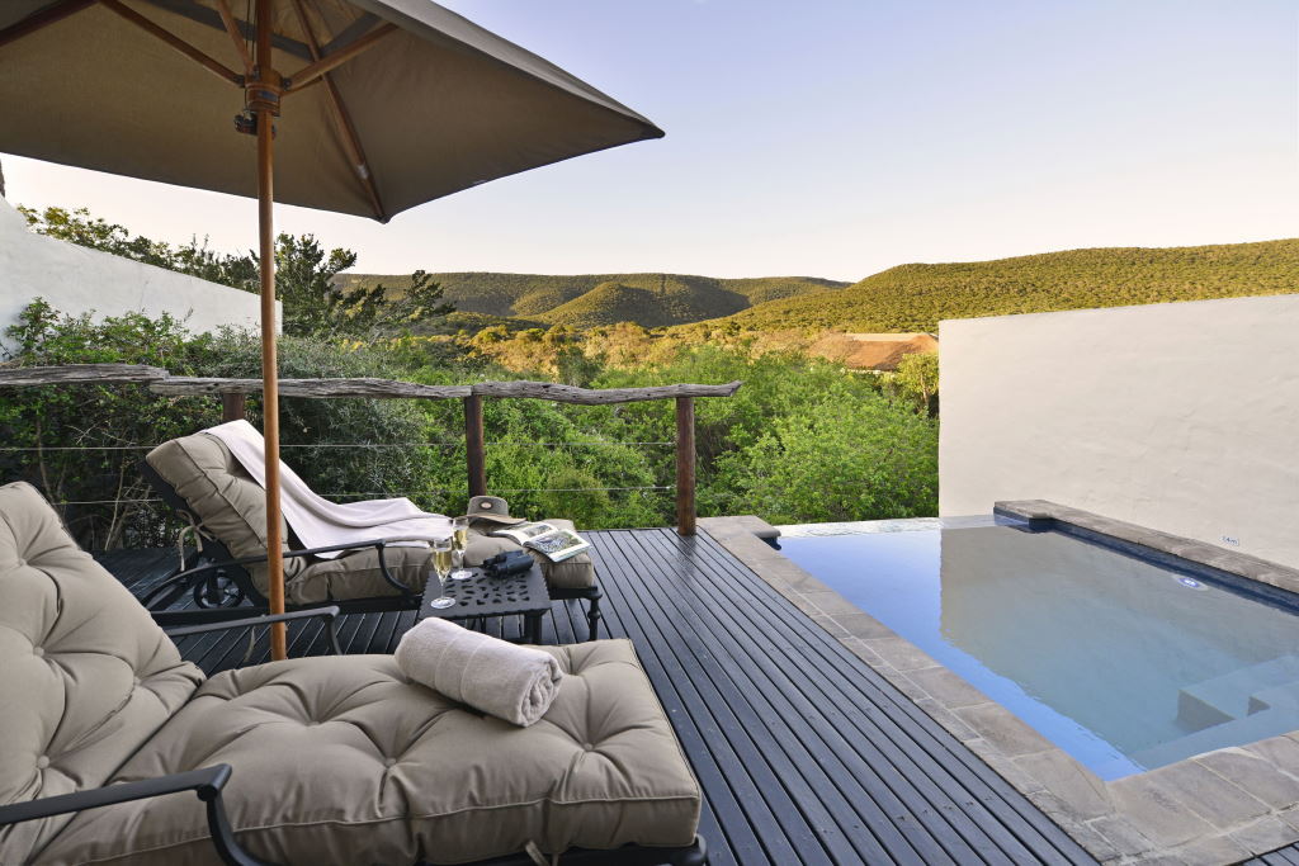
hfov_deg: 104.2
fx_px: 505
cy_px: 433
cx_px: 650
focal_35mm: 14
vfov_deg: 81.2
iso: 320
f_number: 5.6
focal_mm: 14
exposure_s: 1/250
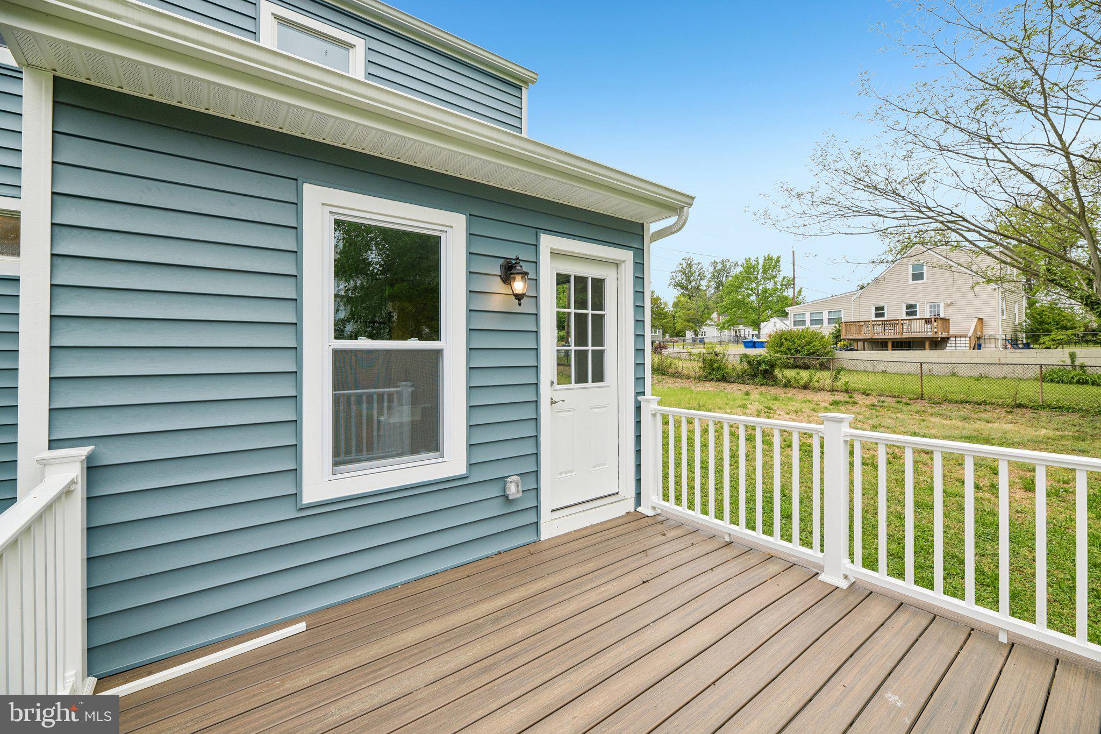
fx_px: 428
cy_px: 367
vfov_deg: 81.2
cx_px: 550
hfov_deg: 104.3
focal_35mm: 14
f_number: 8
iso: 100
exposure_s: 1/100
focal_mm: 14
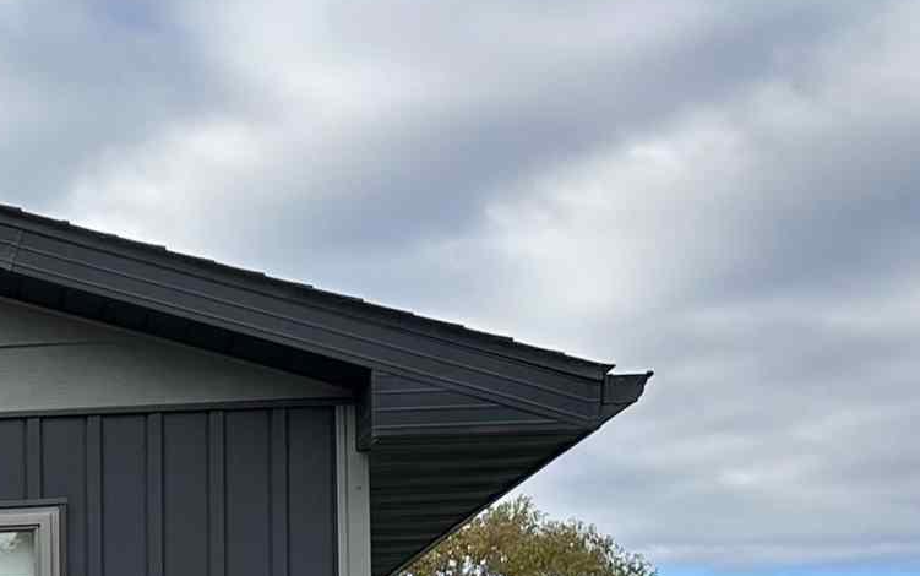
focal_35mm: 104
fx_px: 2609
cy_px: 808
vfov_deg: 12.1
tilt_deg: +2.7
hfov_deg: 17.3
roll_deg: +0.4
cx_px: -599
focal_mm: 6.86
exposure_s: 1/1289
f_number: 1.78
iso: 80
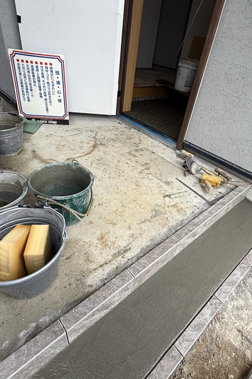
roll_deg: -9.1
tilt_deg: -37.5
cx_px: 134
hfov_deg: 61.8
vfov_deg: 84.0
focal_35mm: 20
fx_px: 210
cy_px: 191
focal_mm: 2.22
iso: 50
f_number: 2.2
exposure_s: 1/321
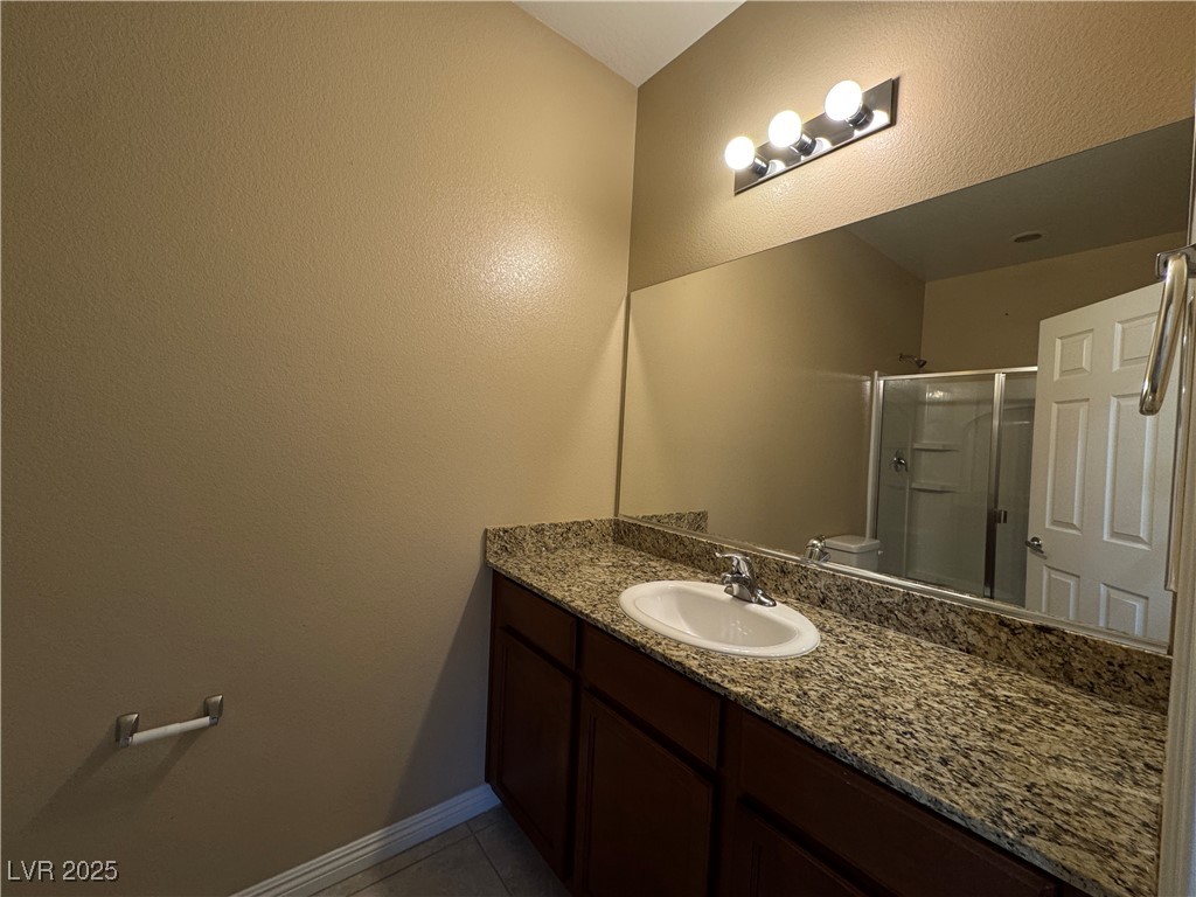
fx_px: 484
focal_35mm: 14
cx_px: 598
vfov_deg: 85.7
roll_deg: -3.2
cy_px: 448
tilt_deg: -1.6
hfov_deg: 102.1
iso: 160
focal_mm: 2.22
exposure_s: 1/60
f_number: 2.2
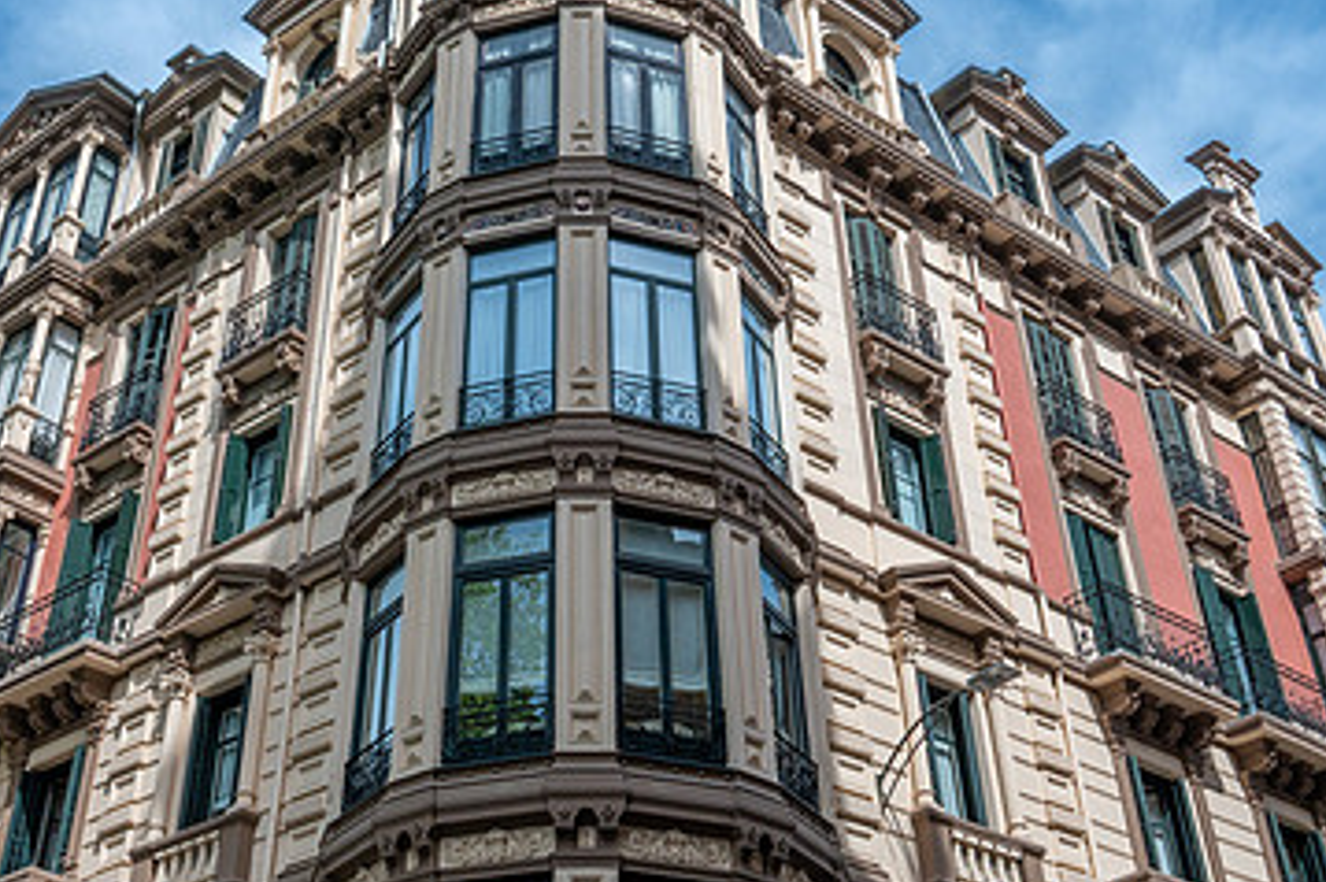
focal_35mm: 47
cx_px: 585
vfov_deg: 28.3
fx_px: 1730
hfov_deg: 41.9
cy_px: 256
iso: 400
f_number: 16
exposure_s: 1/500
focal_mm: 29
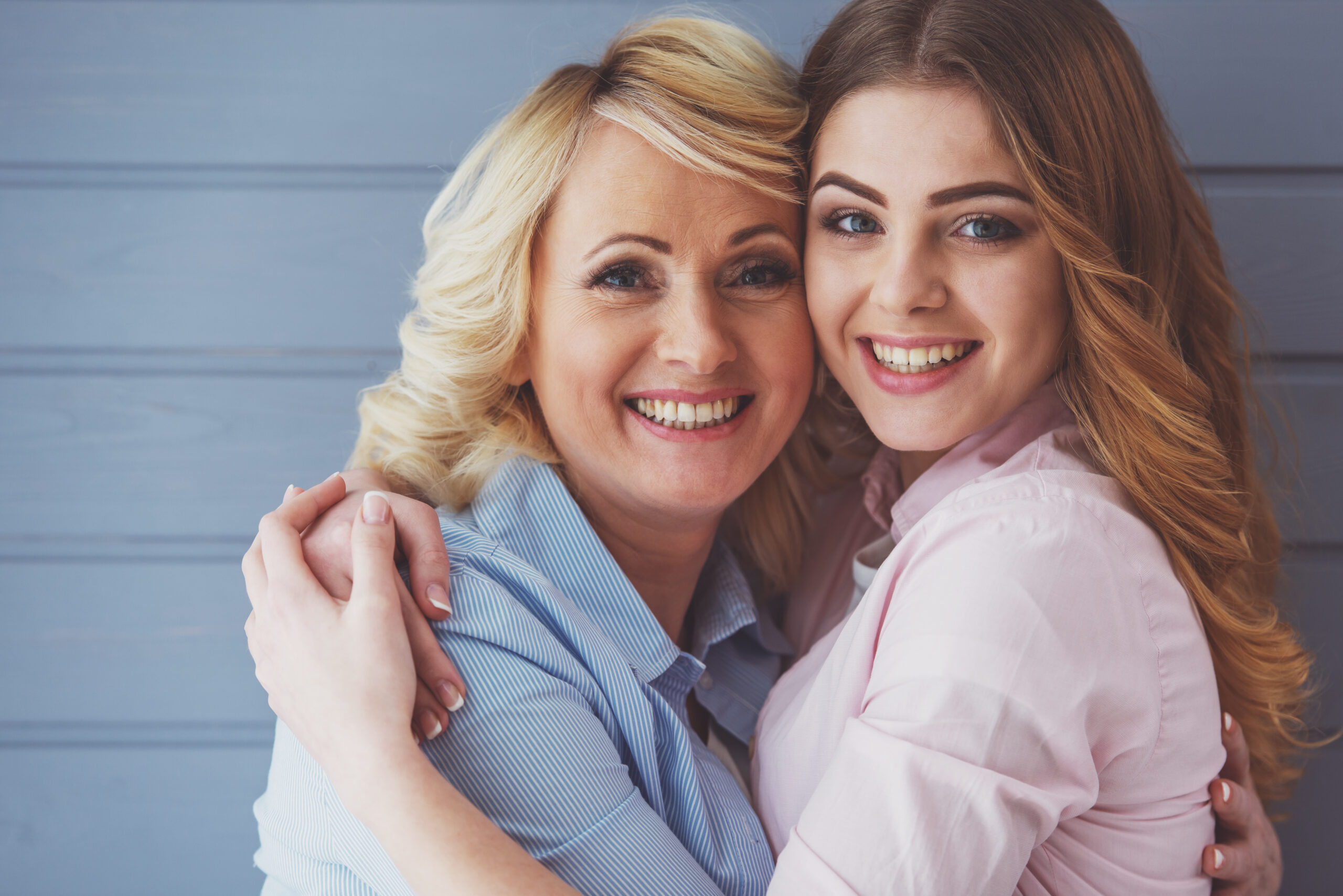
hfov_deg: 15.8
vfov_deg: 10.6
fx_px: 4851
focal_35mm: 130
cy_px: 448
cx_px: 672
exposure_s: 1/160
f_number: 3.5
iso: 320
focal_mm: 130
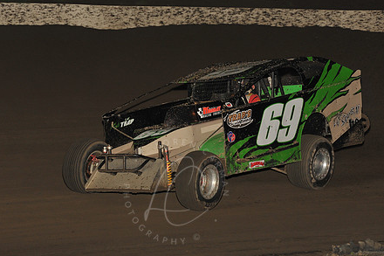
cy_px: 111
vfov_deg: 7.7
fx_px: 1898
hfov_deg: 11.6
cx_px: 175
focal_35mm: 178
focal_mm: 135
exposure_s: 1/320
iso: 1000
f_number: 7.1
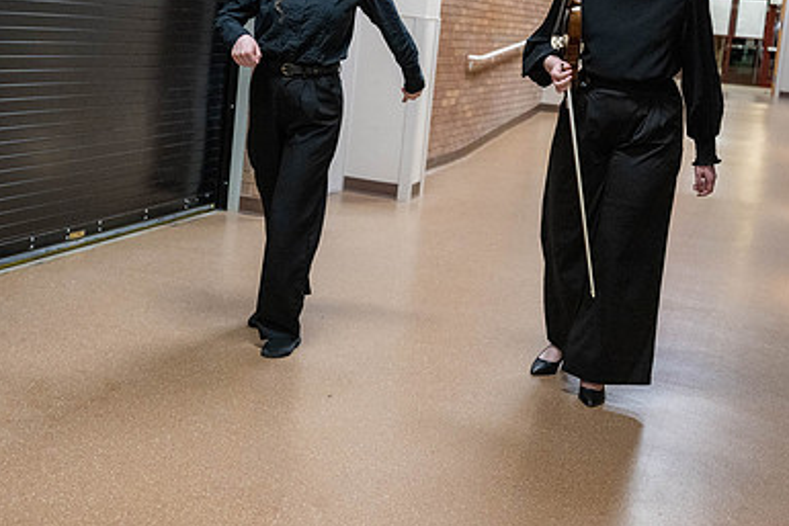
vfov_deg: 25.7
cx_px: 244
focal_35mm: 52
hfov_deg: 37.6
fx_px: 1140
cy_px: 136
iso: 6400
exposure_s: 1/250
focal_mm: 34.5
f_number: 2.8
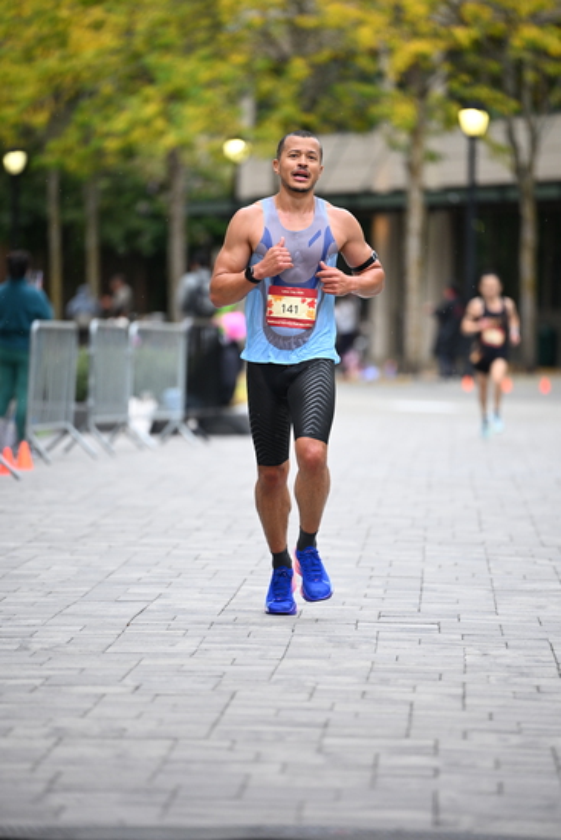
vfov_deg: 10.3
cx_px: 280
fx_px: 4672
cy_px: 420
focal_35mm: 200
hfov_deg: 6.9
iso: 1250
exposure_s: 1/1250
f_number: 2.8
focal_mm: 200
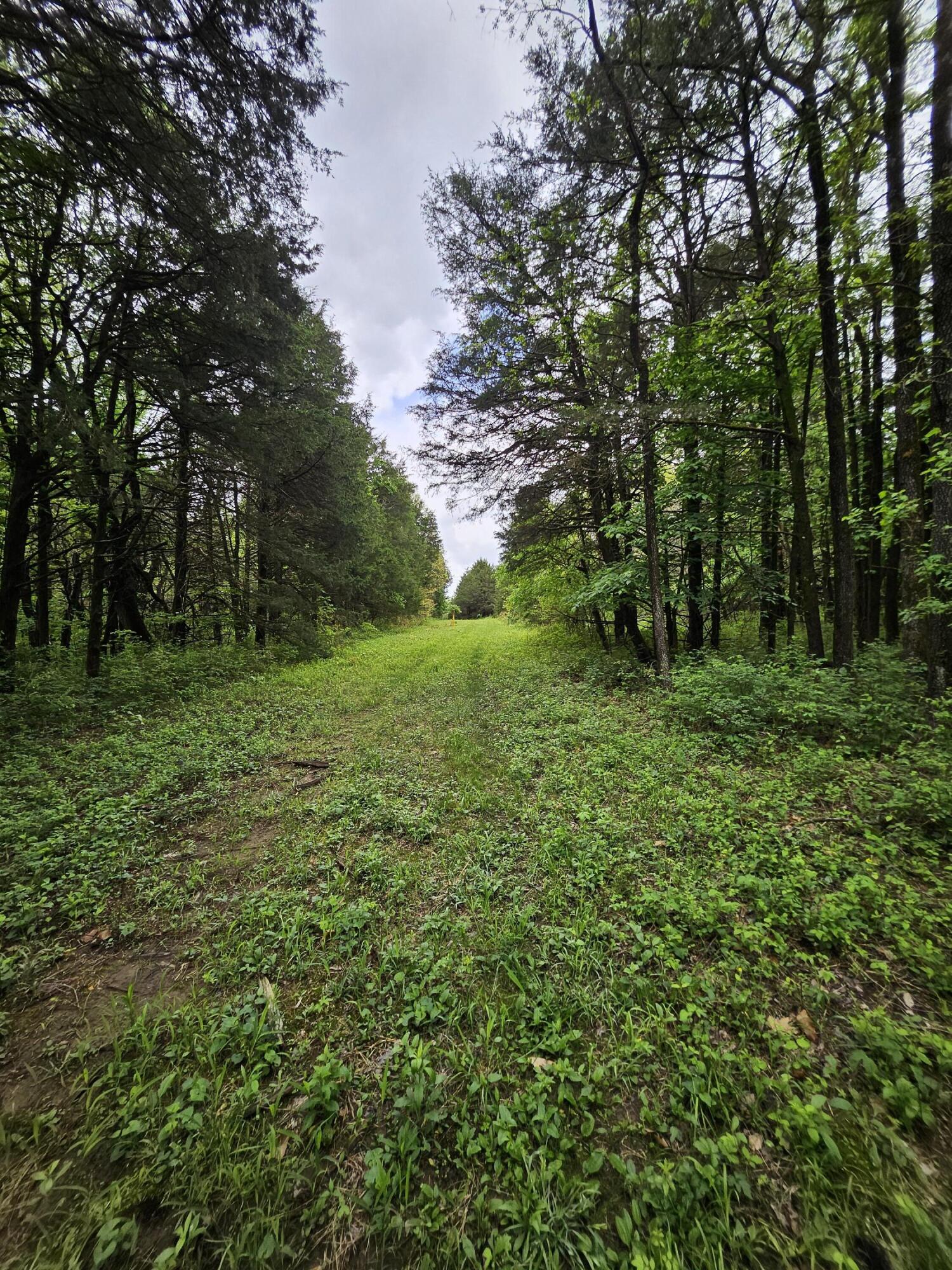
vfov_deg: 106.2
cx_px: 476
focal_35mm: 13
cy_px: 635
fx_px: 477
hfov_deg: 89.9
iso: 32
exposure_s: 1/239
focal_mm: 1.74
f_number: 2.2
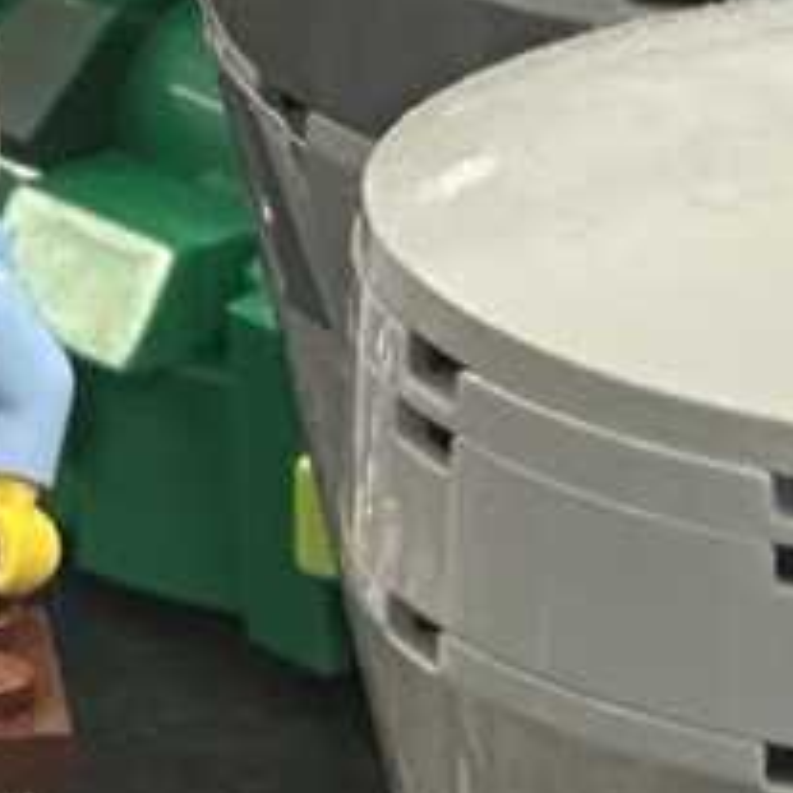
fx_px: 13633
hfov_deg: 3.3
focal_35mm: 526
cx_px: -395
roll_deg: -0.2
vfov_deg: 3.3
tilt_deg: -24.1
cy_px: 1096
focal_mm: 9
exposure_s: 1/41
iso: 500
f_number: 2.8
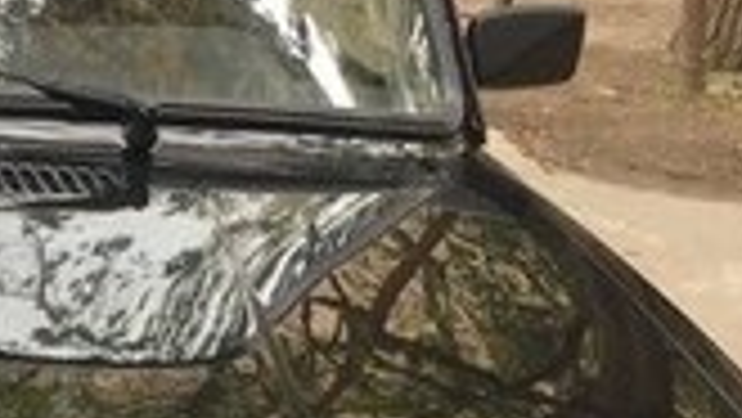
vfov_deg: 9.4
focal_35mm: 126
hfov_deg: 16.2
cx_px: -189
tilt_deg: -22.2
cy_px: 609
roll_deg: -1.5
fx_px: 2480
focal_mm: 4.15
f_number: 2.2
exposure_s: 1/100
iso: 50
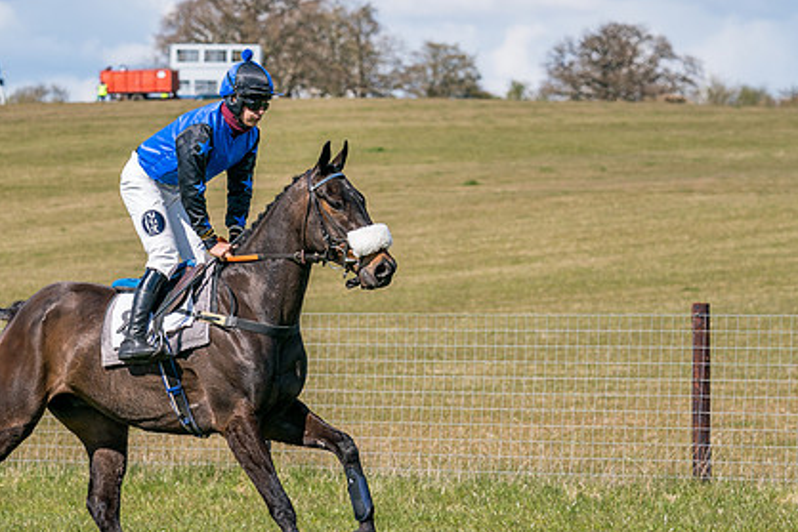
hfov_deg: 10.2
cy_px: 316
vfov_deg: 6.8
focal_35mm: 201
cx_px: 254
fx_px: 4457
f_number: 4
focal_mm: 103
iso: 200
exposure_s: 1/2000
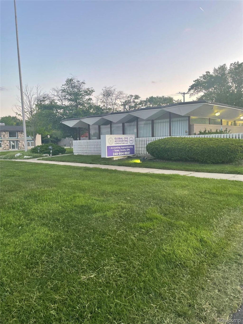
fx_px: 243
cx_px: 122
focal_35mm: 26
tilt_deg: -3.2
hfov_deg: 53.1
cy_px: 162
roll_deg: +3.0
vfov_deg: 67.3
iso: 100
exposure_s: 1/121
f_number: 1.6
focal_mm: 4.2
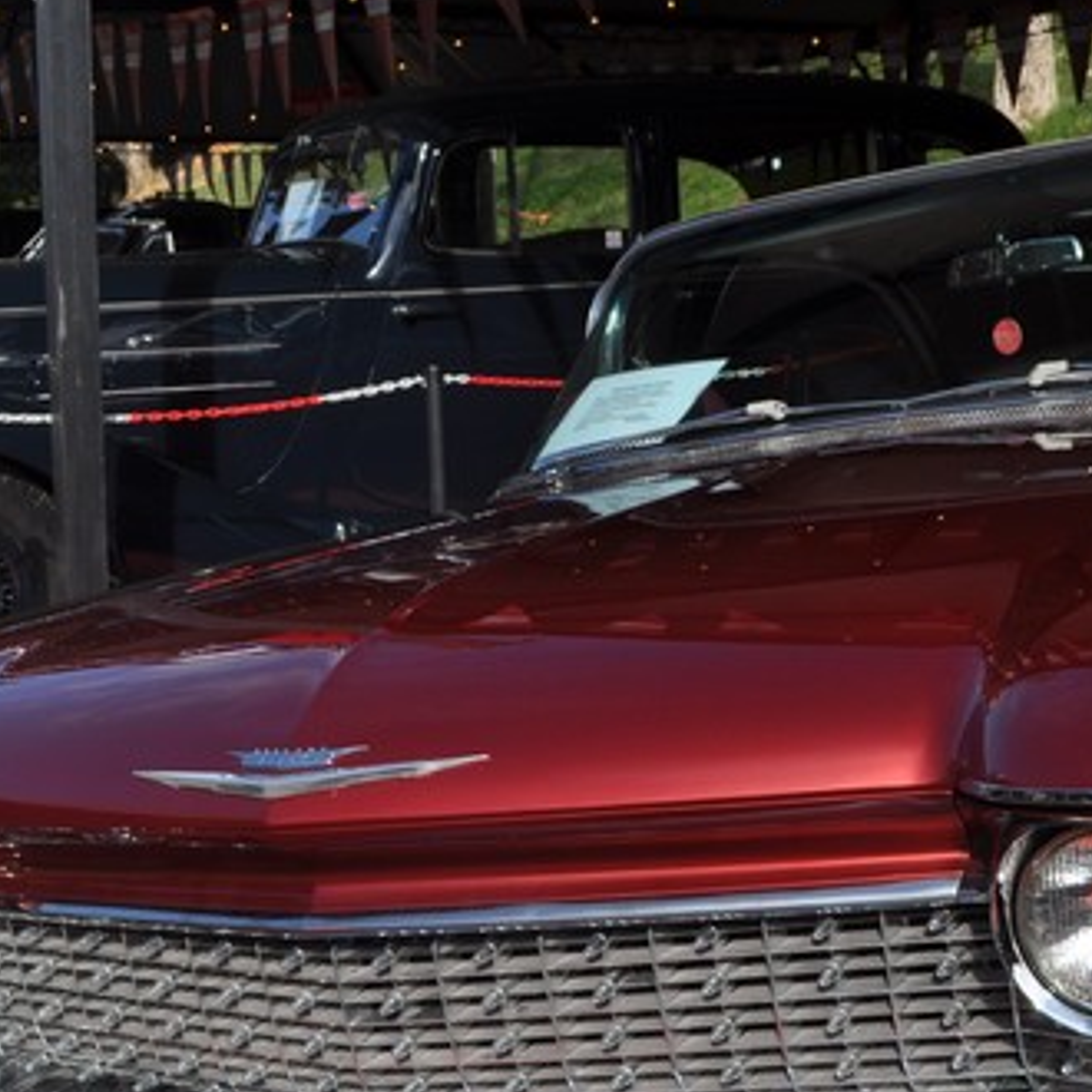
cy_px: 807
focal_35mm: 64
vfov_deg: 26.6
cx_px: 630
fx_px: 2284
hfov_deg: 26.9
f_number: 10
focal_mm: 22
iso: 200
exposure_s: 1/400
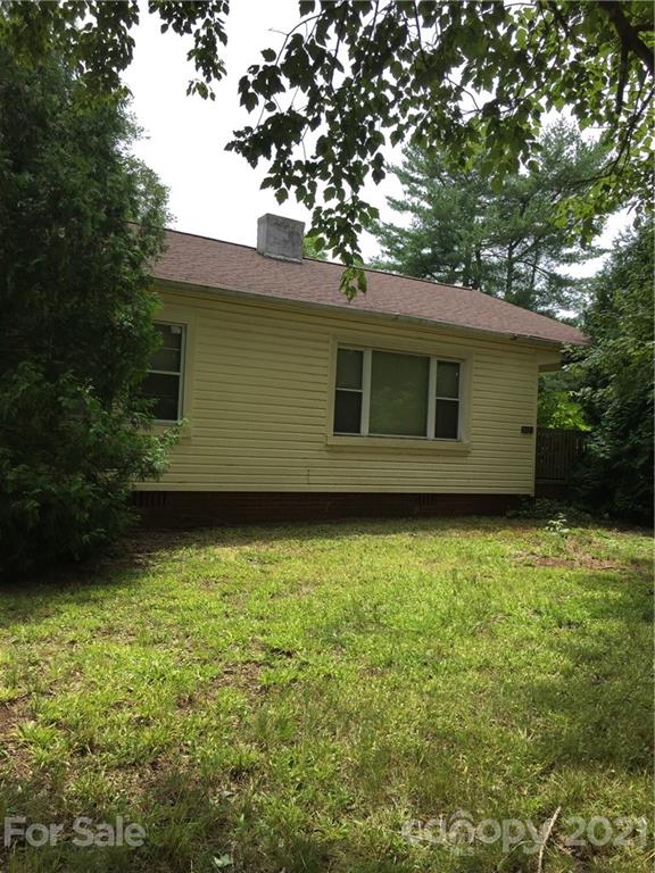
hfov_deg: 48.2
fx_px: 732
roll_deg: -2.5
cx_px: 328
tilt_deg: +2.4
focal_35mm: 29
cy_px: 436
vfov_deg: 61.7
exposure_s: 1/1099
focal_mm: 4.15
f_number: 2.2
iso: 32
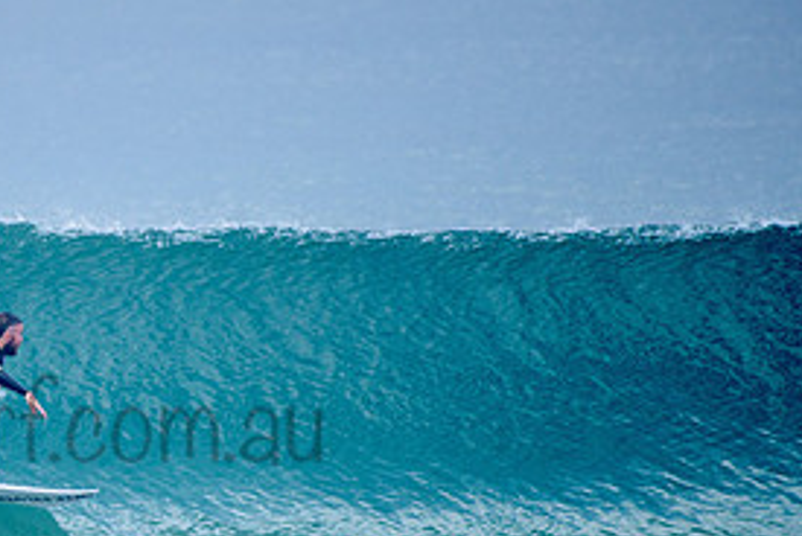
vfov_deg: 1.3
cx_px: 15
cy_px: 395
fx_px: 23505
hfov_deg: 2.0
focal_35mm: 1054
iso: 400
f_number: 5.6
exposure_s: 1/2000
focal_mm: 500
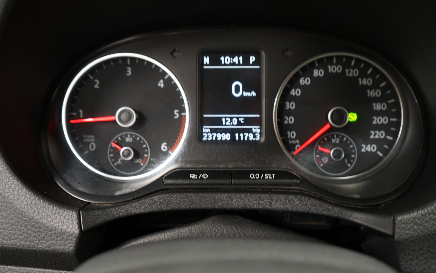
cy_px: 127
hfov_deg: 61.2
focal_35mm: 31
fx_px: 368
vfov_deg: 40.6
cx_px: 216
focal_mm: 30
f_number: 4.5
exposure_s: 1/6
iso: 800
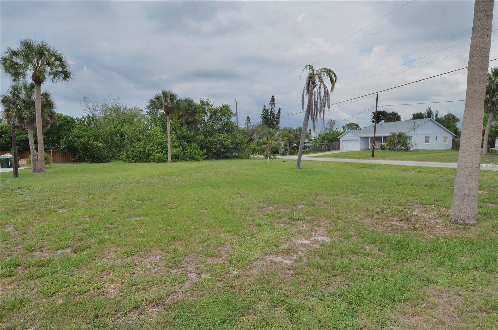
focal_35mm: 36
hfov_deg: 53.2
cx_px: 249
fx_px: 497
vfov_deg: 36.7
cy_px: 165
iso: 140
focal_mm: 24
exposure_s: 1/250
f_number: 8
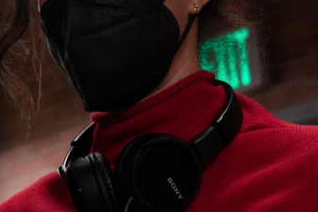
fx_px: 1369
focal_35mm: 155
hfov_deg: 12.8
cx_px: -102
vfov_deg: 8.8
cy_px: 41
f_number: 5
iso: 4000
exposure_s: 1/160
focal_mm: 43
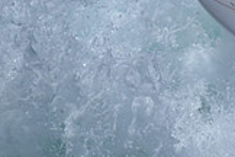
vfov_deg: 0.3
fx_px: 26422
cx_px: 561
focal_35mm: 4048
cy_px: 32
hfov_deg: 0.5
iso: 125
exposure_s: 1/2500
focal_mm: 800
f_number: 6.3
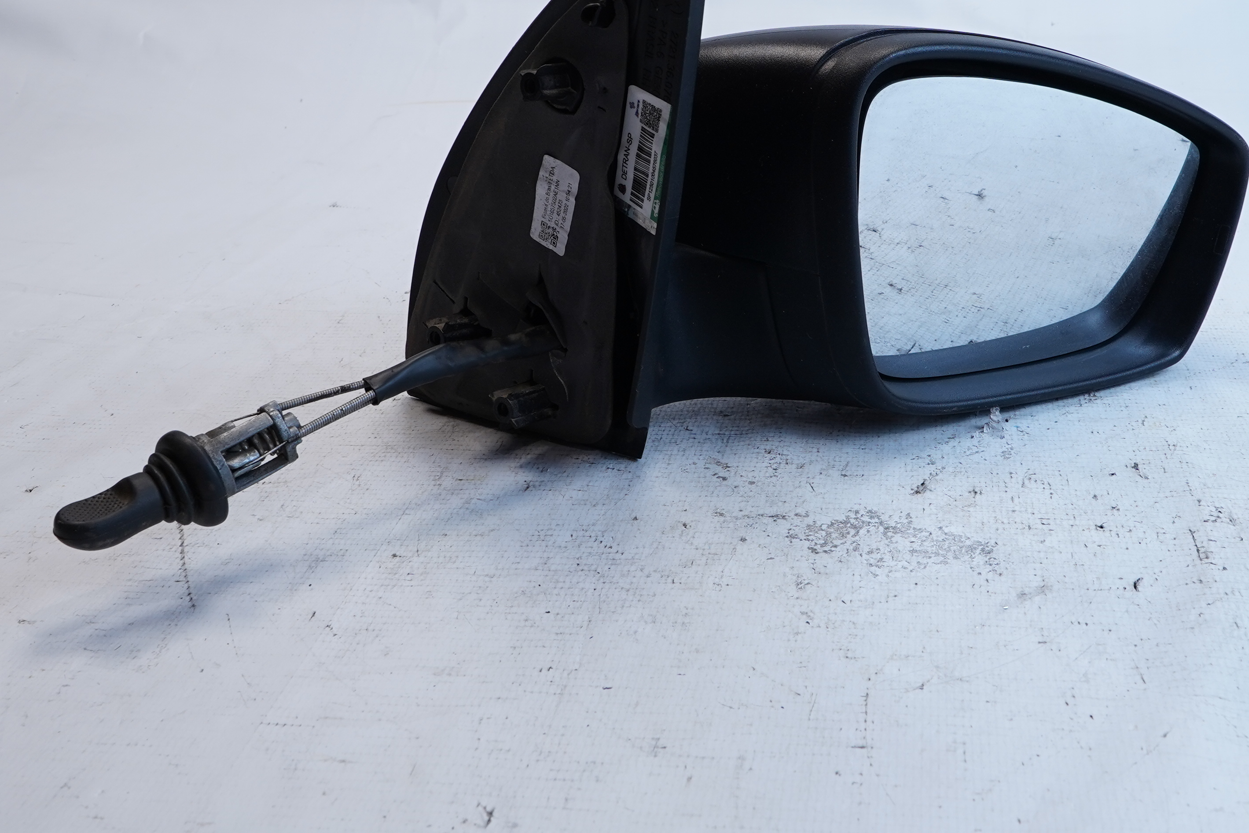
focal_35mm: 43
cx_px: 776
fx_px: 1492
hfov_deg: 45.1
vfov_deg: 31.1
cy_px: 317
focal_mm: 21
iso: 500
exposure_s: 1/40
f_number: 10
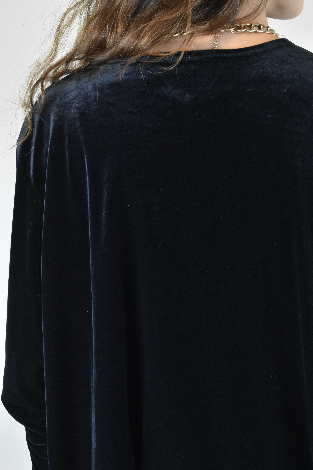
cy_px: 235
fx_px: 1076
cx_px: 156
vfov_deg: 24.6
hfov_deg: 16.6
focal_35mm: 82
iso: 1600
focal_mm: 55
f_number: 13
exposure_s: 1/30
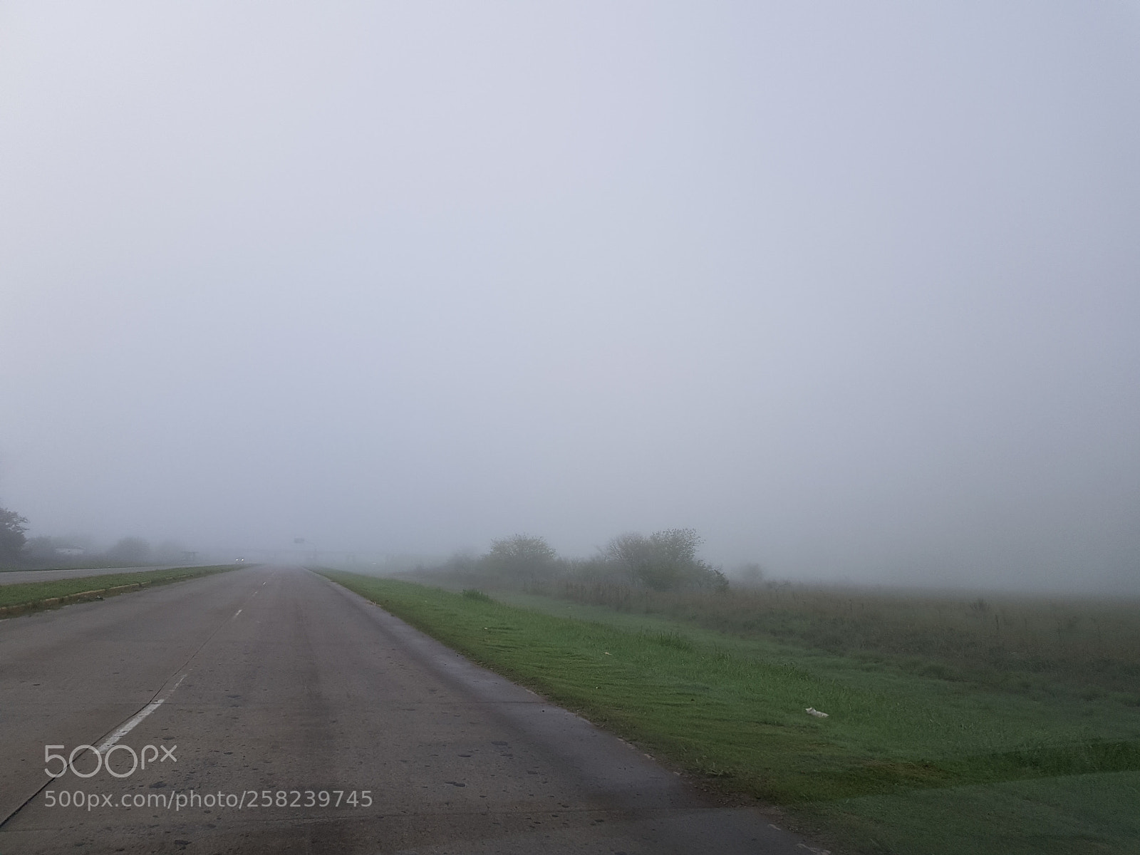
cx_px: 570
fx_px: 856
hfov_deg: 67.3
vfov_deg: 53.1
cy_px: 428
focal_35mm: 26
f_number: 1.7
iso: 40
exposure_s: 1/1660
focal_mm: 4.2
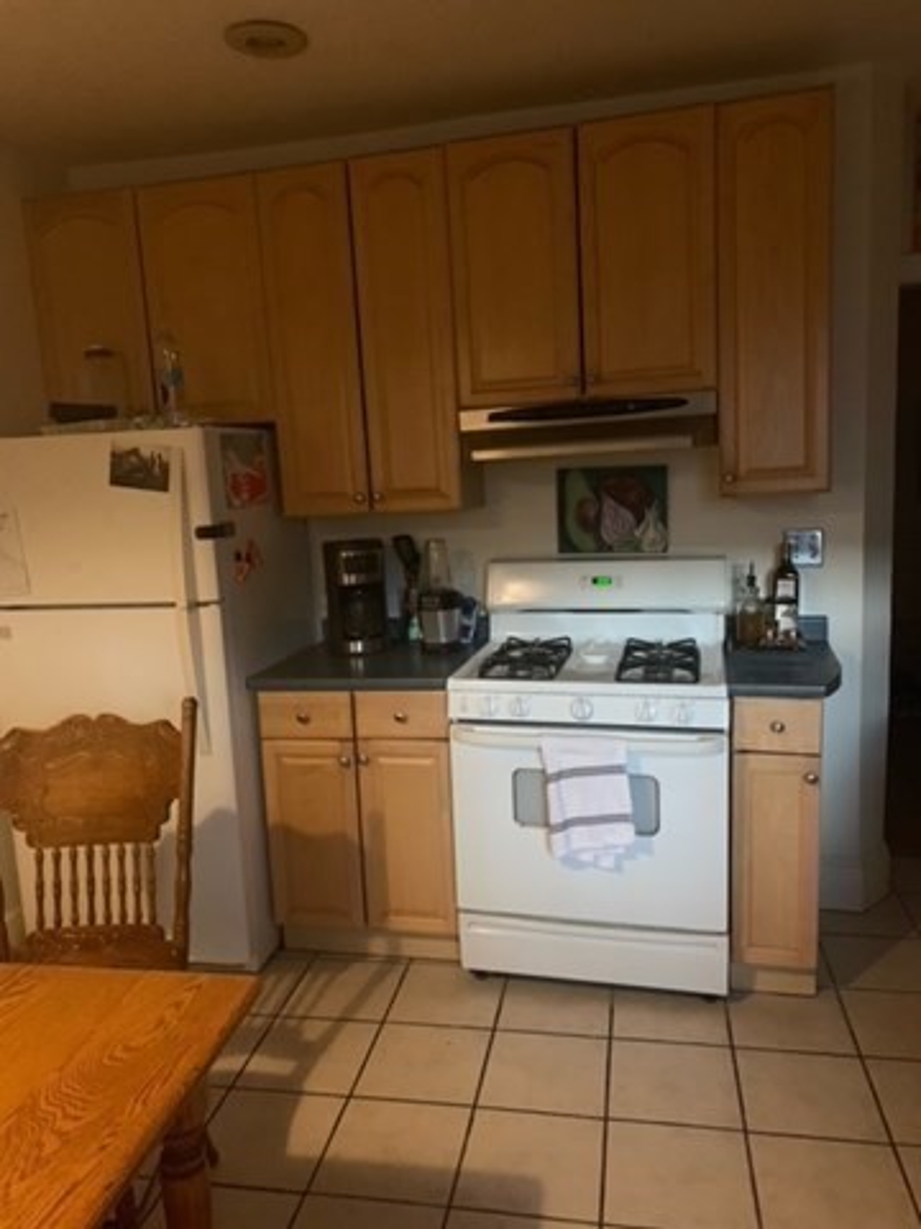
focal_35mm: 26
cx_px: 460
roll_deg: +2.6
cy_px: 614
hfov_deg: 53.1
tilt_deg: -9.6
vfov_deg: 67.3
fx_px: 922
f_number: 1.8
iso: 640
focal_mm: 4.25
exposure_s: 1/24
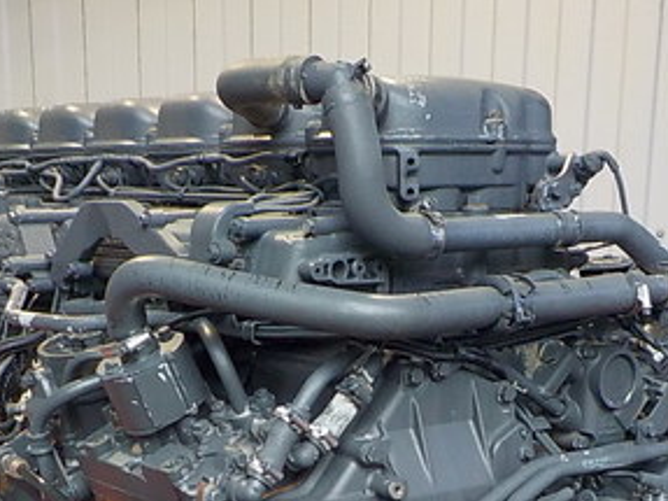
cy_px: 538
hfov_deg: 29.0
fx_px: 1292
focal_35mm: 67
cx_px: 298
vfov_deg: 20.9
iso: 250
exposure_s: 1/30
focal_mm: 4.1
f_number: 3.3
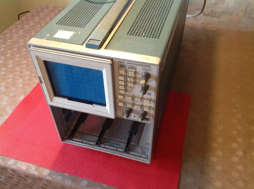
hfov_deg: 52.7
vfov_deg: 40.6
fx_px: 256
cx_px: 127
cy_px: 94
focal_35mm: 35
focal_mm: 4.28
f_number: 2.4
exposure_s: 1/15
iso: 200
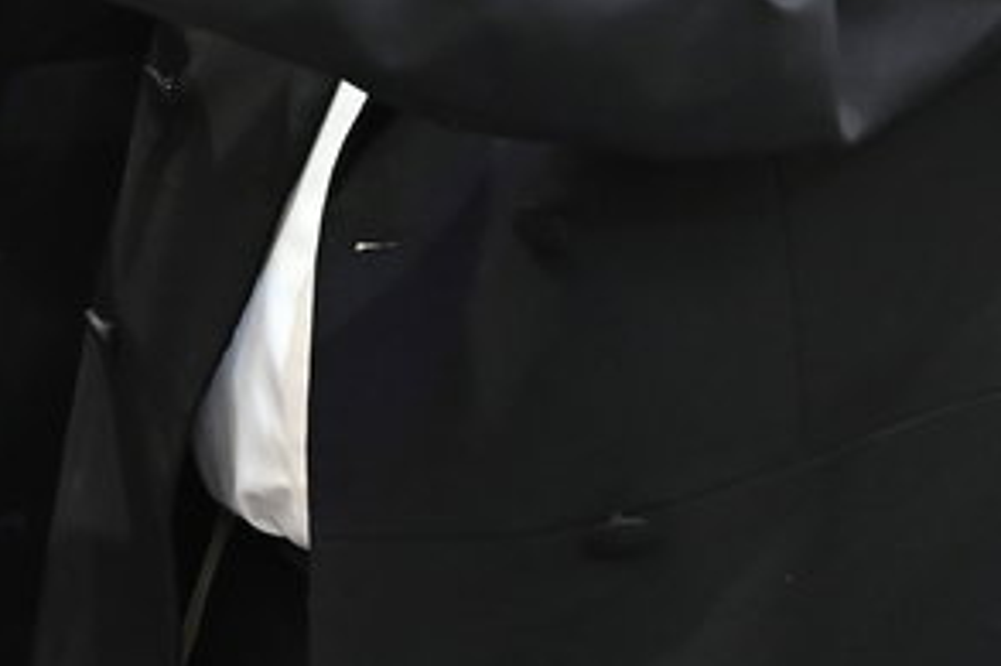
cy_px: -541
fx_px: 4252
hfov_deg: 13.0
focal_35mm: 153
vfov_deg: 8.6
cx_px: -266
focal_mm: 32
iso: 2500
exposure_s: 1/160
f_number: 2.8
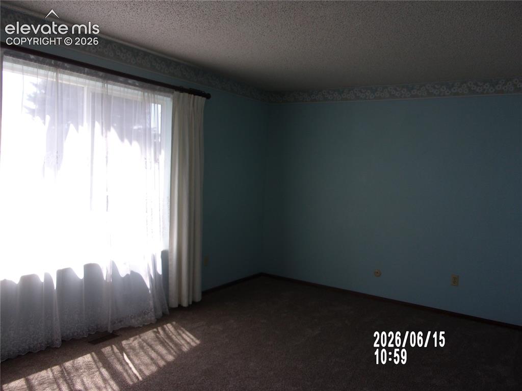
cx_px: 261
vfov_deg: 49.7
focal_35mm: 28
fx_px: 422
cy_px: 196
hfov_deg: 63.5
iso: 80
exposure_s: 1/90
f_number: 3.9
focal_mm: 5.1
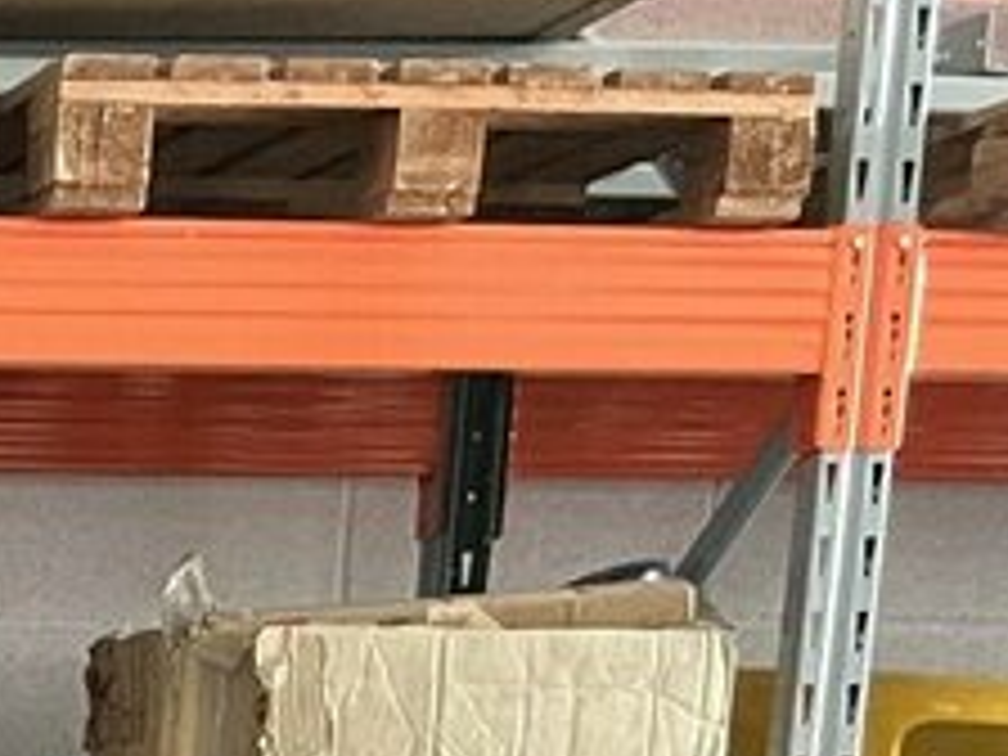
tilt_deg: -13.3
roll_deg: -0.7
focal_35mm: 139
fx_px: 4048
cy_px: 1917
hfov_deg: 12.6
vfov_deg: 9.3
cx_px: -936
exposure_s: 1/33
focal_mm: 5.1
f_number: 1.6
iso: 640
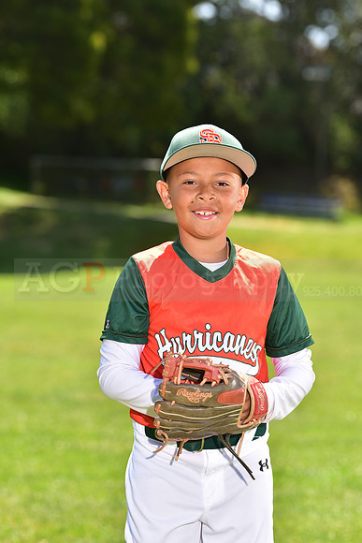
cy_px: 272
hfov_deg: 9.2
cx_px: 181
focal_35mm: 150
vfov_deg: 13.7
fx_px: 2261
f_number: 5
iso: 80
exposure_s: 1/200
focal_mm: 150
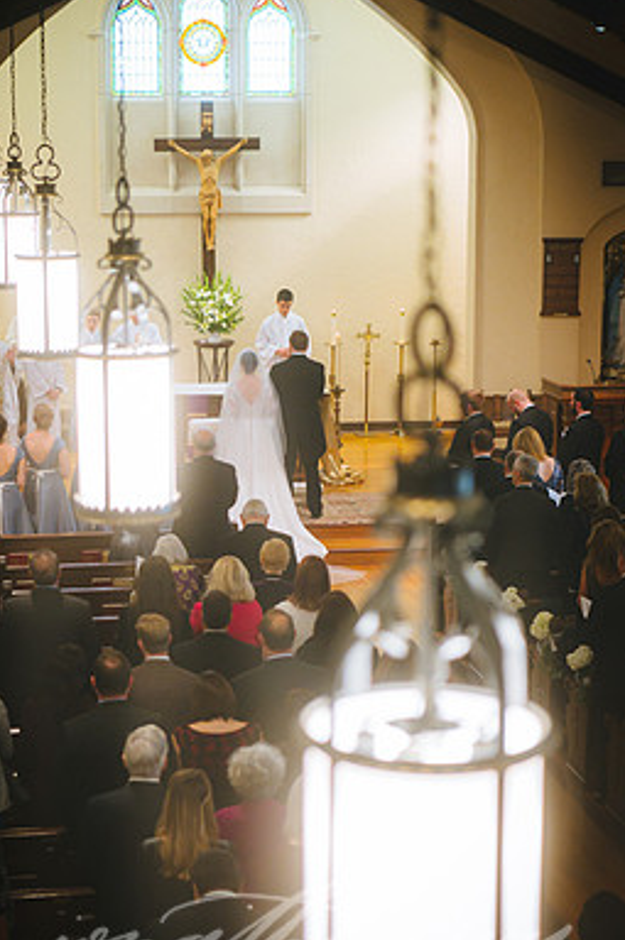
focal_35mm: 82
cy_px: 494
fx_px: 2141
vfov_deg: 24.8
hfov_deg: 16.6
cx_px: 286
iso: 1250
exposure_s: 1/200
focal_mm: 70
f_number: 2.8
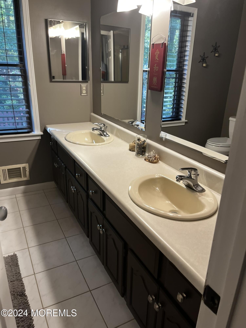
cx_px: 123
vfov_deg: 67.3
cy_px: 164
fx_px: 246
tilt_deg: -19.3
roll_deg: -3.3
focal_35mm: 26
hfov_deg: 53.1
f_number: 1.6
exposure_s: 1/120
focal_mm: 5.1
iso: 125
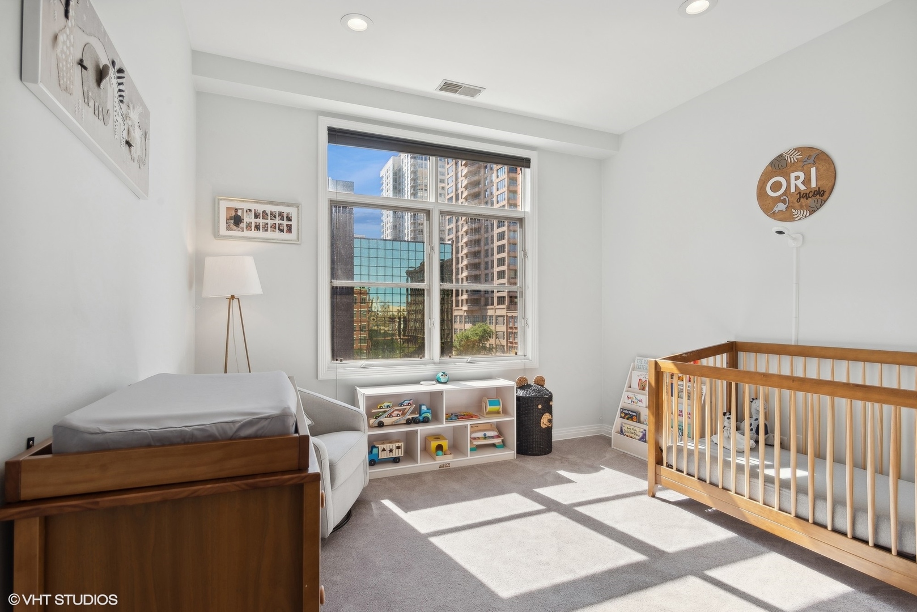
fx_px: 433
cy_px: 306
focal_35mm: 17
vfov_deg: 70.5
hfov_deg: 93.3
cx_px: 458
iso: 200
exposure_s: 1/60
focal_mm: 17
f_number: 8
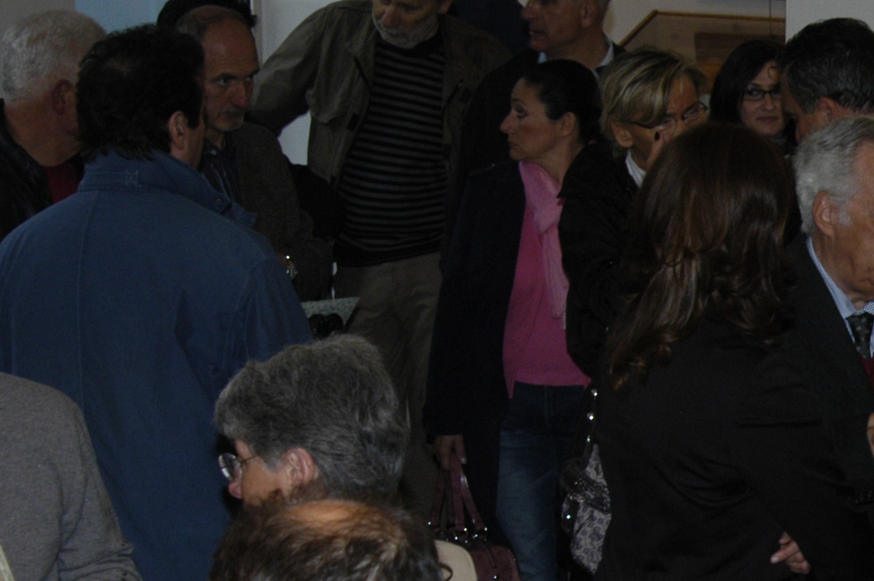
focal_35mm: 122
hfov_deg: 15.9
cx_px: 1141
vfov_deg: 11.2
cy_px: 463
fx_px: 2959
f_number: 5.6
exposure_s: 1/60
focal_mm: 28
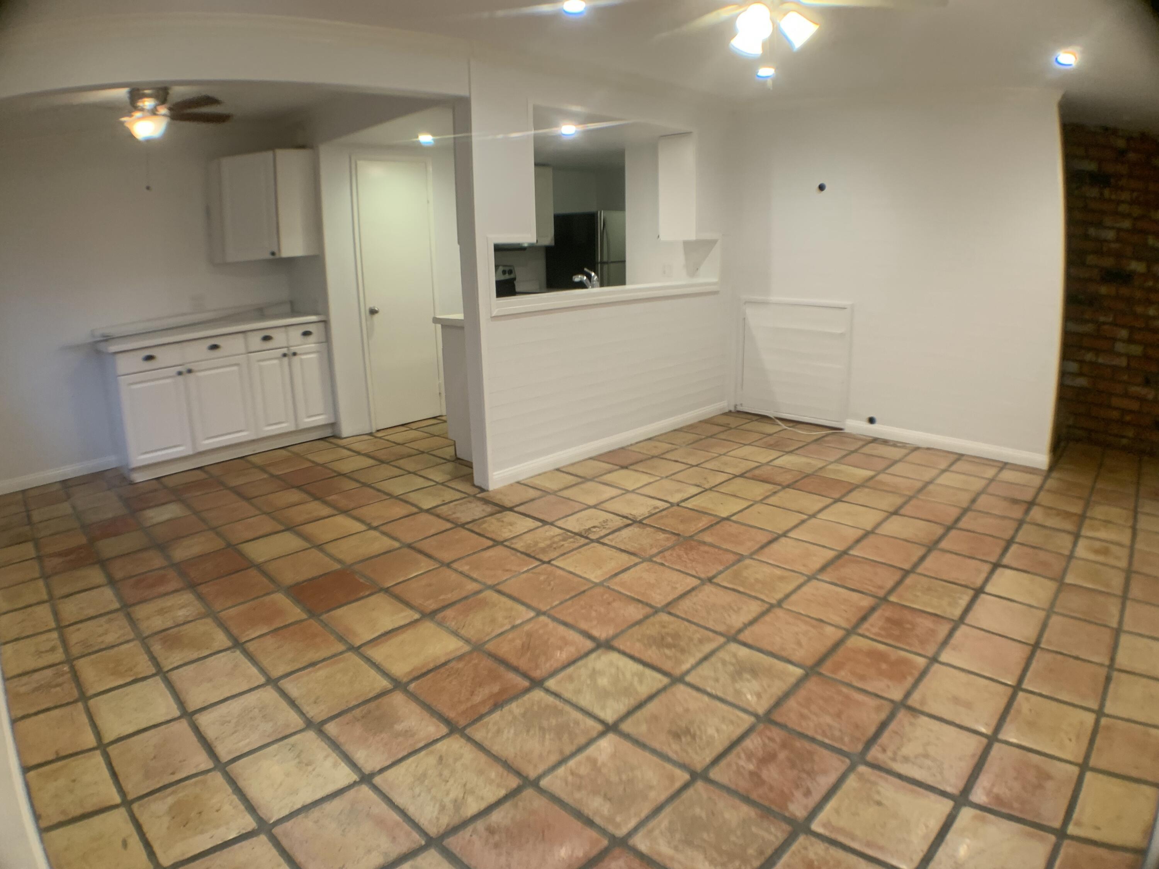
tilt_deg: -15.8
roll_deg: +2.3
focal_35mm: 26
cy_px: 434
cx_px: 580
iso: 125
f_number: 1.8
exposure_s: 1/60
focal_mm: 4.25
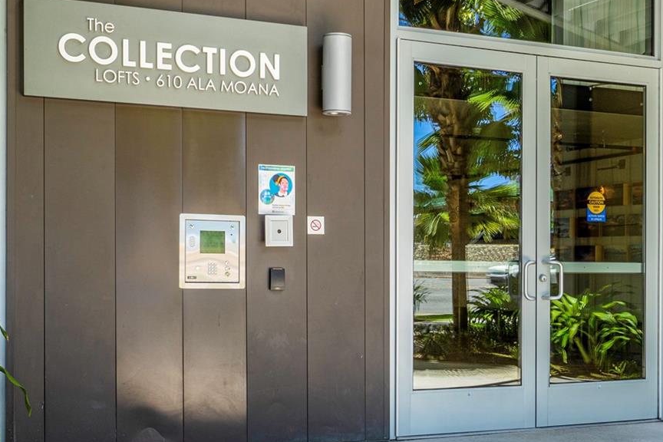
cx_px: 351
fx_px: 921
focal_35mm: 50
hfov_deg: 39.6
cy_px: 258
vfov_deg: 27.0
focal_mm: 18
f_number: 8
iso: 160
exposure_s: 1/30
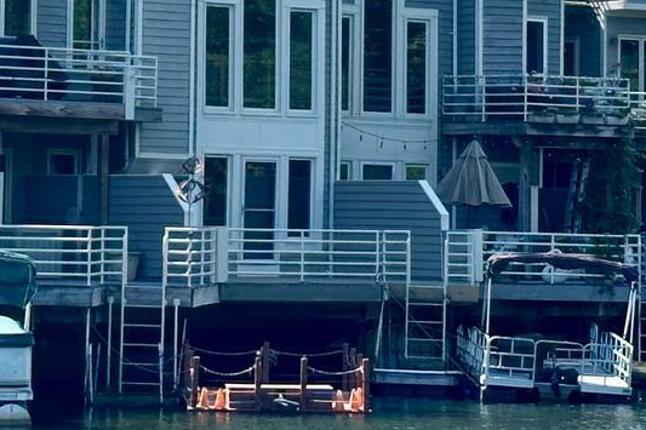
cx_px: 170
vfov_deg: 7.1
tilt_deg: +4.4
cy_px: -41
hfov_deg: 10.7
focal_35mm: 192
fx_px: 3444
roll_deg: -1.5
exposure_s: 1/1171
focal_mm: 6.86
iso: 64
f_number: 1.78
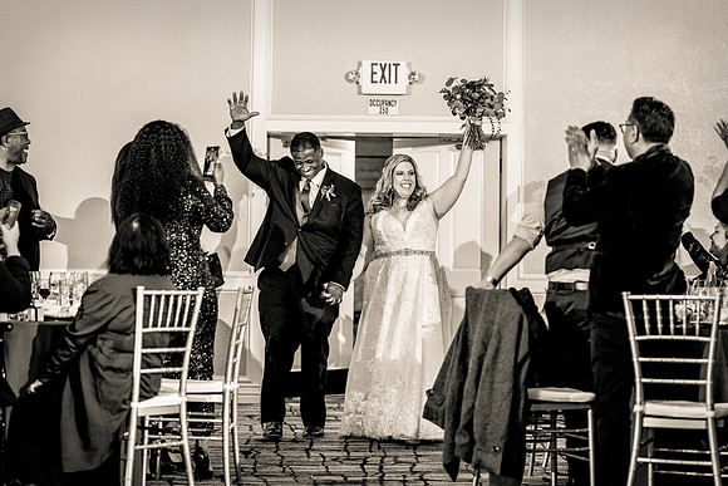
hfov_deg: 27.0
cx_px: 364
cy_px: 243
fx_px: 1517
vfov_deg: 18.2
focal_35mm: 75
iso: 500
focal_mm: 50
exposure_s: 1/250
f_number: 1.2
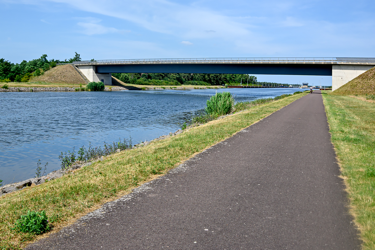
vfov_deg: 38.4
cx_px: 188
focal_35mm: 34
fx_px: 359
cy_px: 125
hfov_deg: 55.1
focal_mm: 23
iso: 200
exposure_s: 1/640
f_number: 8
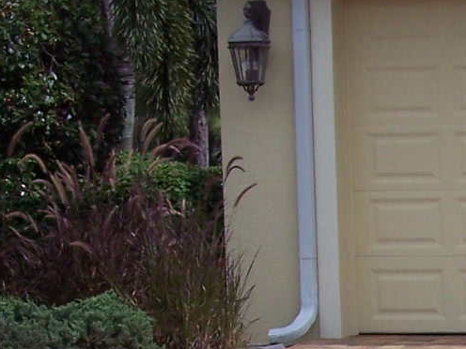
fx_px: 2167
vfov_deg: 9.0
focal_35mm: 161
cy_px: 500
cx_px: 679
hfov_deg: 11.8
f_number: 4
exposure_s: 1/750
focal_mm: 8
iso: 100
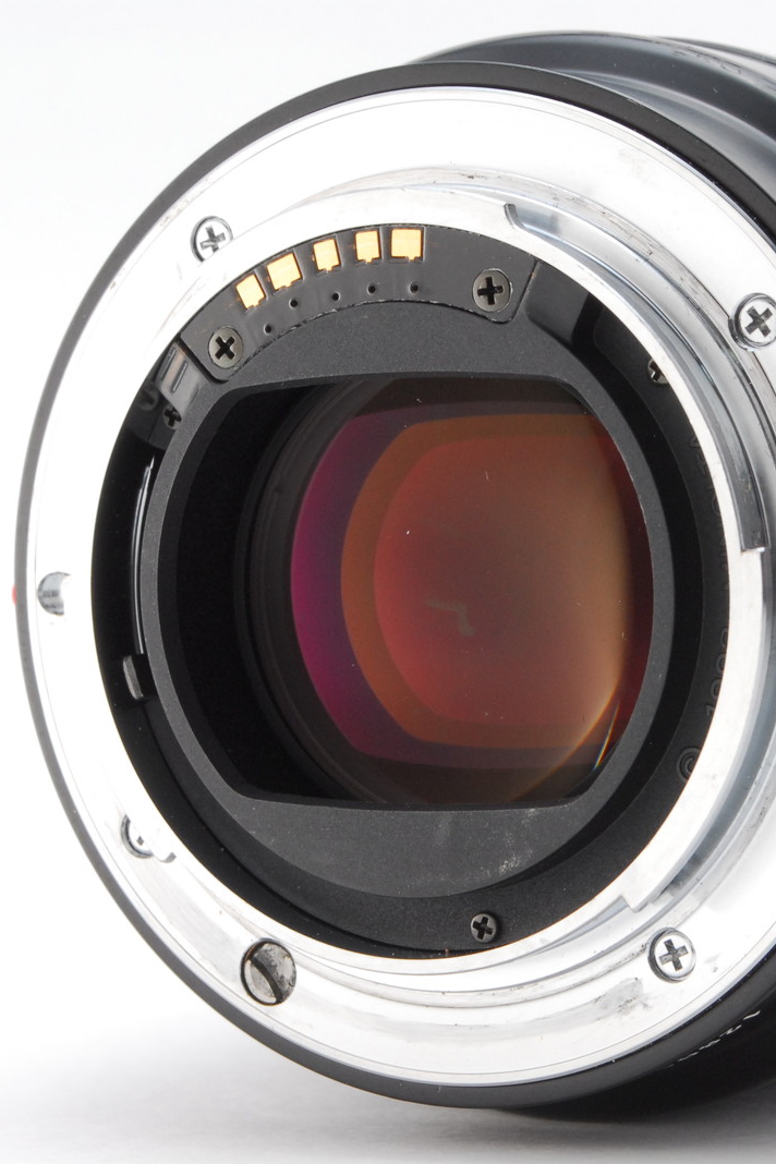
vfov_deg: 16.6
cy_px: 581
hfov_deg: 11.1
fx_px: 4001
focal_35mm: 124
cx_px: 535
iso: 400
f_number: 18
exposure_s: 1/100
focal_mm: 55
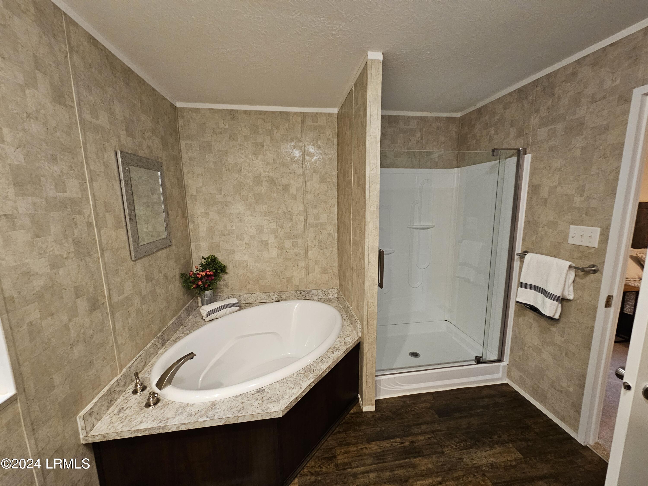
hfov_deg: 106.2
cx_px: 324
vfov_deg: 89.9
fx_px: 243
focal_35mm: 13
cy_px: 243
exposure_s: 1/30
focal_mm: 2.2
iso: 400
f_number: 2.2
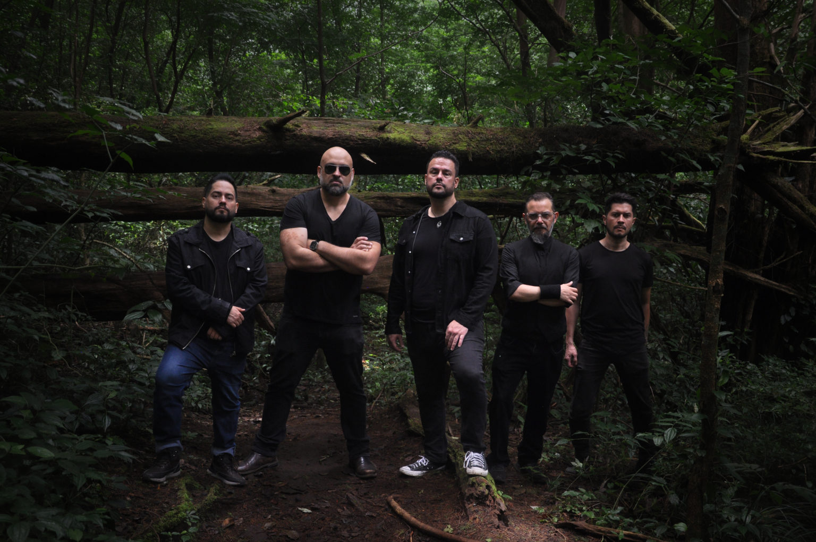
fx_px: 815
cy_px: 271
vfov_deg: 36.8
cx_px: 408
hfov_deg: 53.2
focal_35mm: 36
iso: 400
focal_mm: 24
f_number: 3.8
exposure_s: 1/160
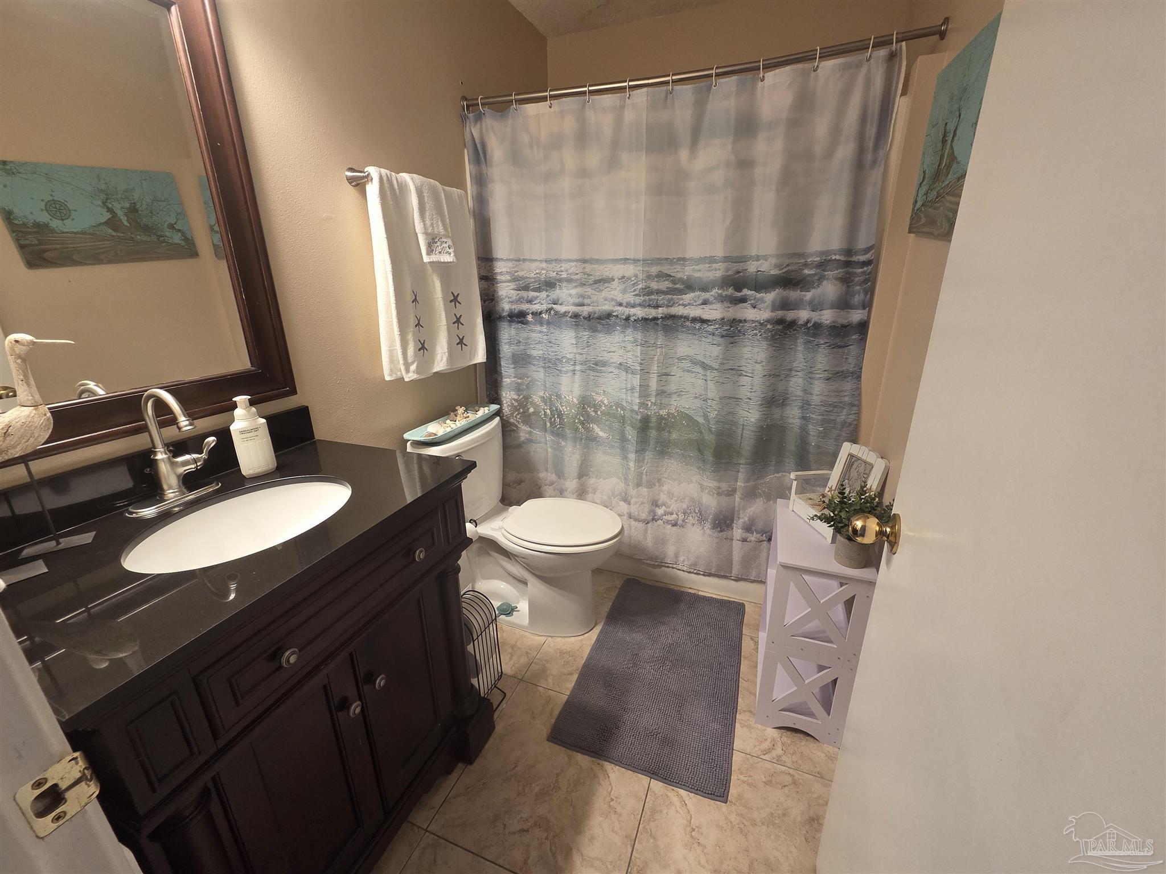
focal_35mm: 13
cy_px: 437
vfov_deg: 89.9
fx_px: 438
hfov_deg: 106.2
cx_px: 583
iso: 250
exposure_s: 1/60
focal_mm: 2.2
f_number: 2.2
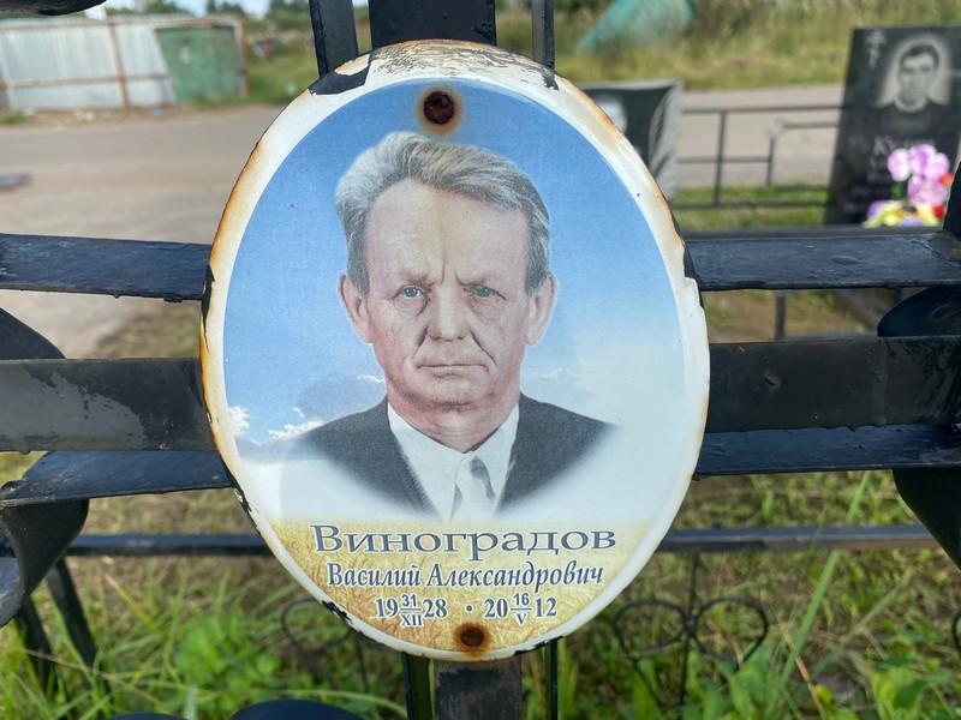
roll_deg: +2.3
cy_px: 360
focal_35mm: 26
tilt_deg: -25.1
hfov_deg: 67.3
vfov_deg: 53.1
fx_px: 722
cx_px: 480
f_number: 1.8
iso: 32
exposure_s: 1/1484
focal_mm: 4.25
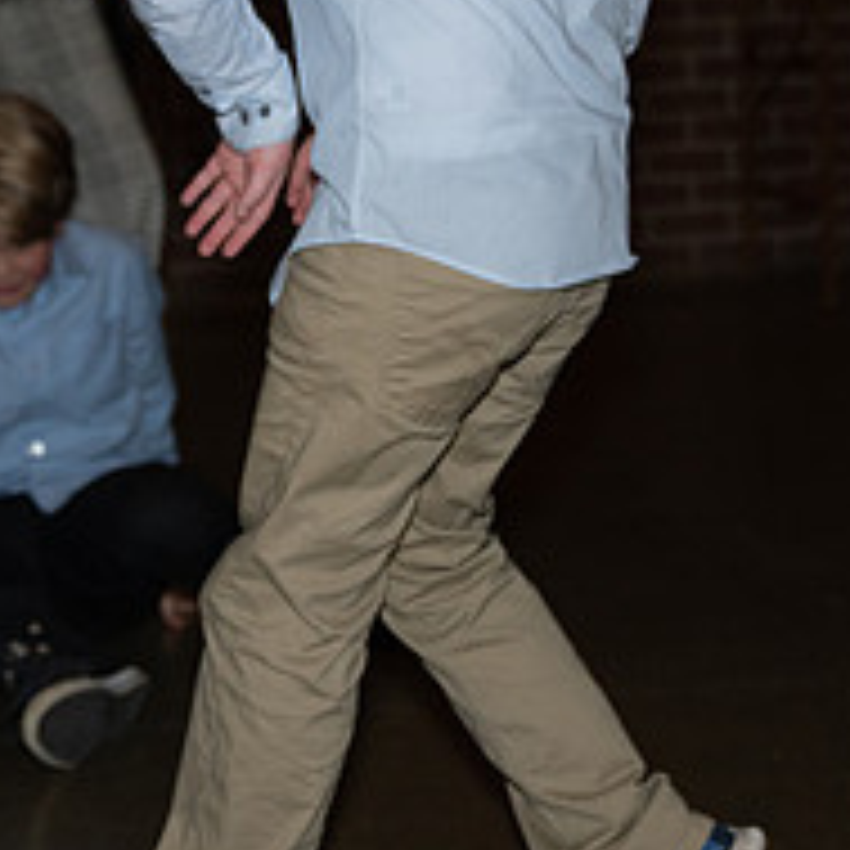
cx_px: 243
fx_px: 2750
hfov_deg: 17.5
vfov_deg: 17.4
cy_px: 119
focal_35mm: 99
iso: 1600
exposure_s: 1/250
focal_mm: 38
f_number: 2.8
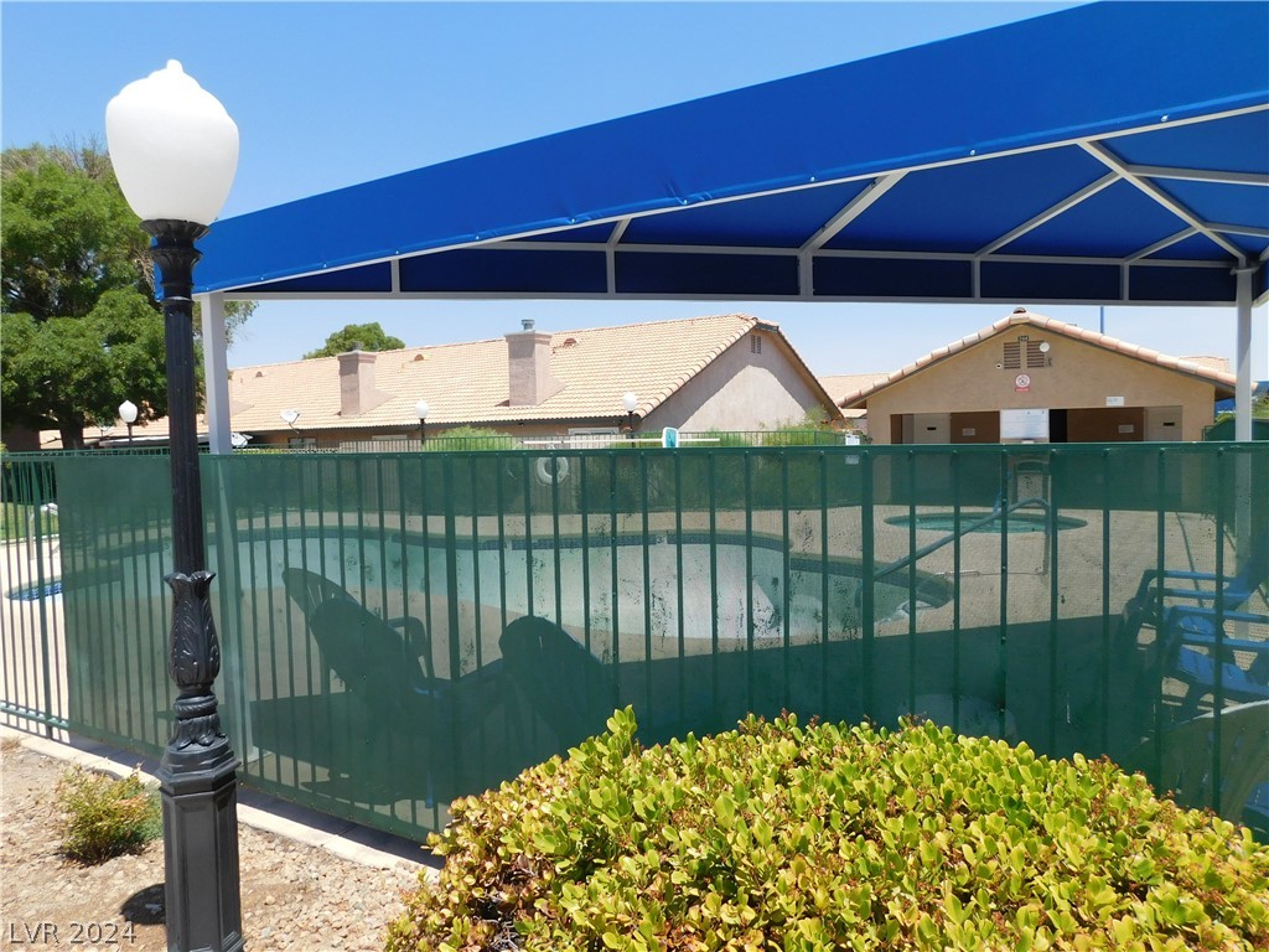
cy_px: 476
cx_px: 634
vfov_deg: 58.9
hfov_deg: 73.9
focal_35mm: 23
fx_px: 843
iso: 125
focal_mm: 4
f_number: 6
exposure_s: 1/400
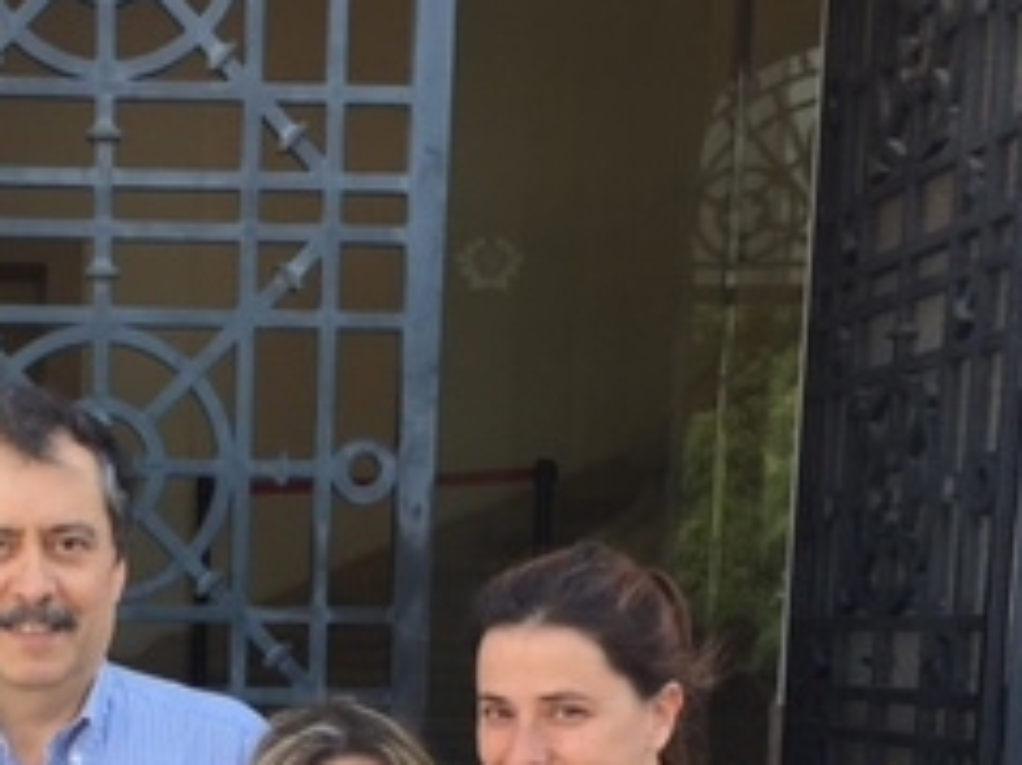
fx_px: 2301
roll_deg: -0.3
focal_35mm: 78
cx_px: 17
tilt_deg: -8.9
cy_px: 950
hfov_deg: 24.0
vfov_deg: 17.8
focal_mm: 4.15
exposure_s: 1/180
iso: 25
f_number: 2.2
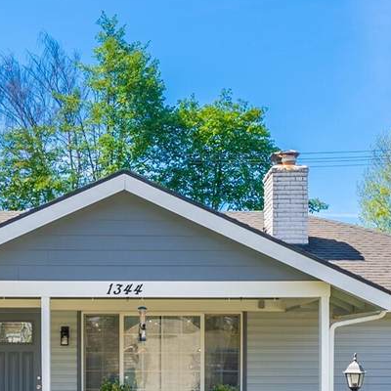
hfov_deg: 34.4
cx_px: 130
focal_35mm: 49
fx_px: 626
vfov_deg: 32.6
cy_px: 364
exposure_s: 1/125
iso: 80
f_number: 7.1
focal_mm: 18
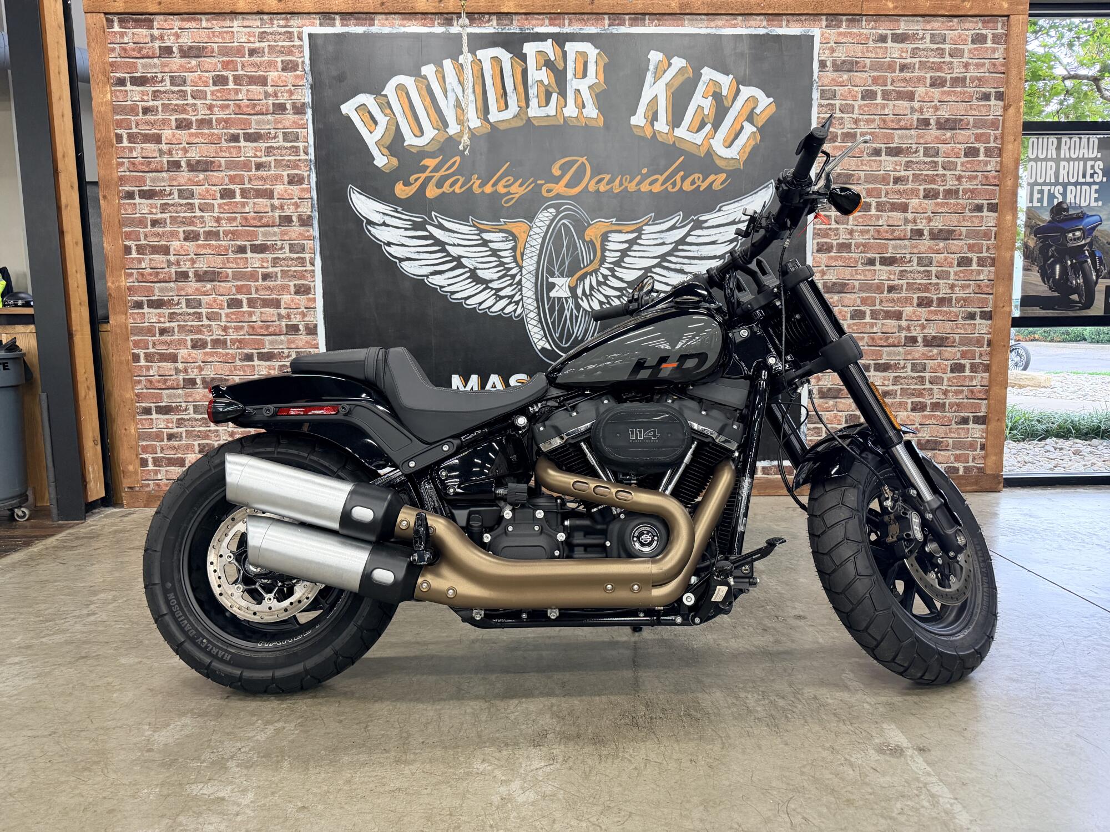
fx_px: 770
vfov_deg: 56.8
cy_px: 416
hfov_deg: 71.6
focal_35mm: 24
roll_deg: +1.0
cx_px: 555
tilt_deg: -8.4
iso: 400
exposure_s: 1/120
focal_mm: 6.76
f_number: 1.78
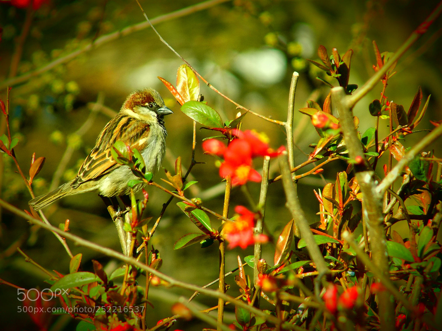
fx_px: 8044
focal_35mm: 630
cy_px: 166
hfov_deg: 3.1
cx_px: 221
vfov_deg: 2.4
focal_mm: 112
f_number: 5.9
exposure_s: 1/250
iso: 100
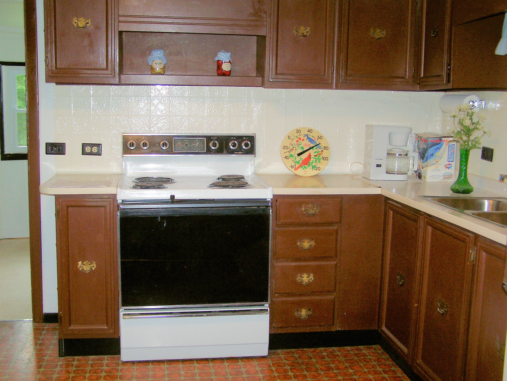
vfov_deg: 33.6
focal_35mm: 43
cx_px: 254
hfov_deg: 43.9
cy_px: 190
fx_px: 630
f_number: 2.9
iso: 140
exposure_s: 1/60
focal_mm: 7.1
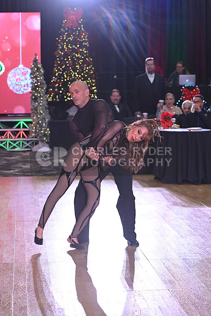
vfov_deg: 20.0
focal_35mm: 102
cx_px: 106
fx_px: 896
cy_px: 158
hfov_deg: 13.4
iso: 2000
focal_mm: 102
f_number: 5
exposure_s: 1/320
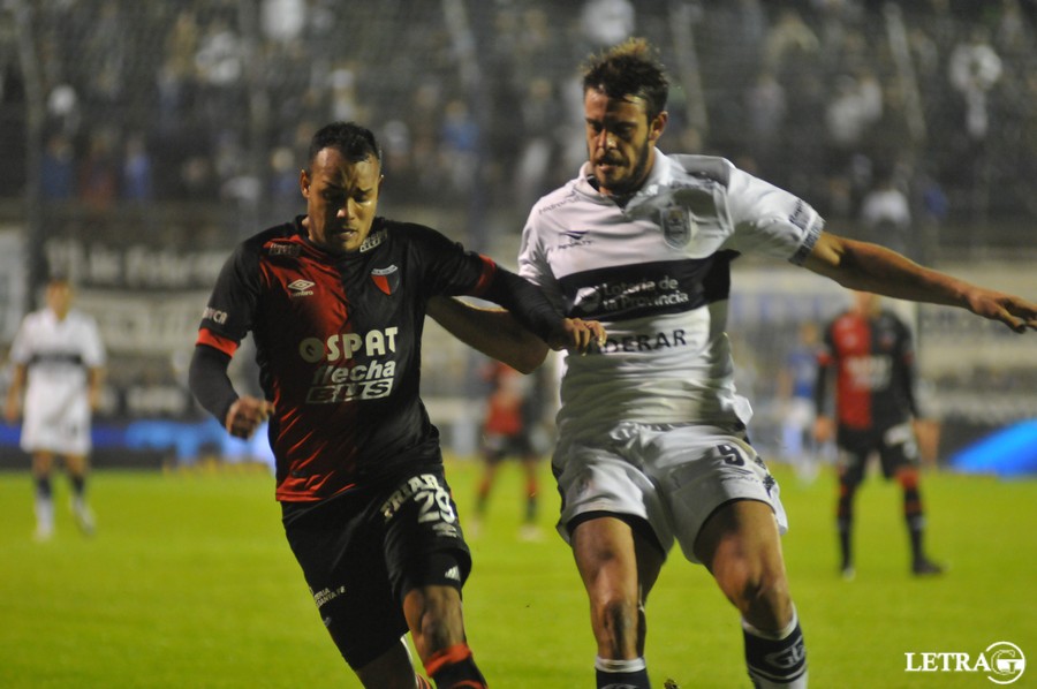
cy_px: 344
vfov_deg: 4.6
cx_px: 518
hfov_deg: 6.9
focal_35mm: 300
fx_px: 8632
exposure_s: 1/250
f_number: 2.8
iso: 2000
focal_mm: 200
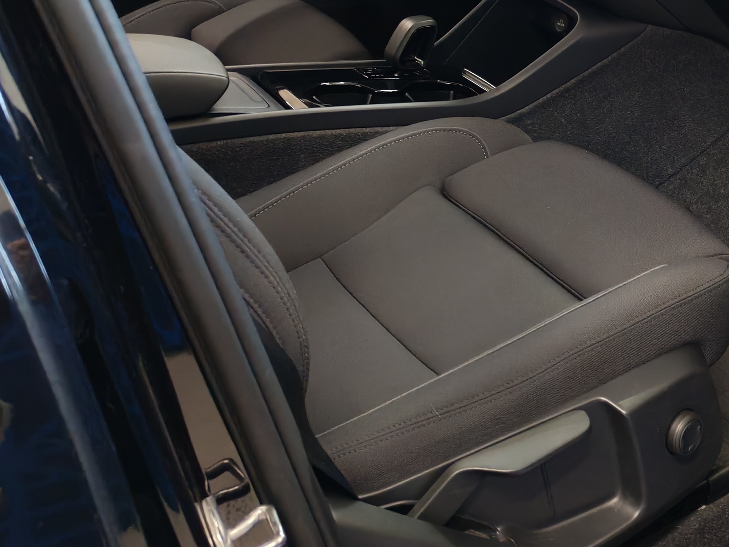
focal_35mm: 62
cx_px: 747
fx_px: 1306
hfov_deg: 29.0
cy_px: 87
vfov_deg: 23.2
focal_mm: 6.12
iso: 800
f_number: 1.9
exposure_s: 1/50
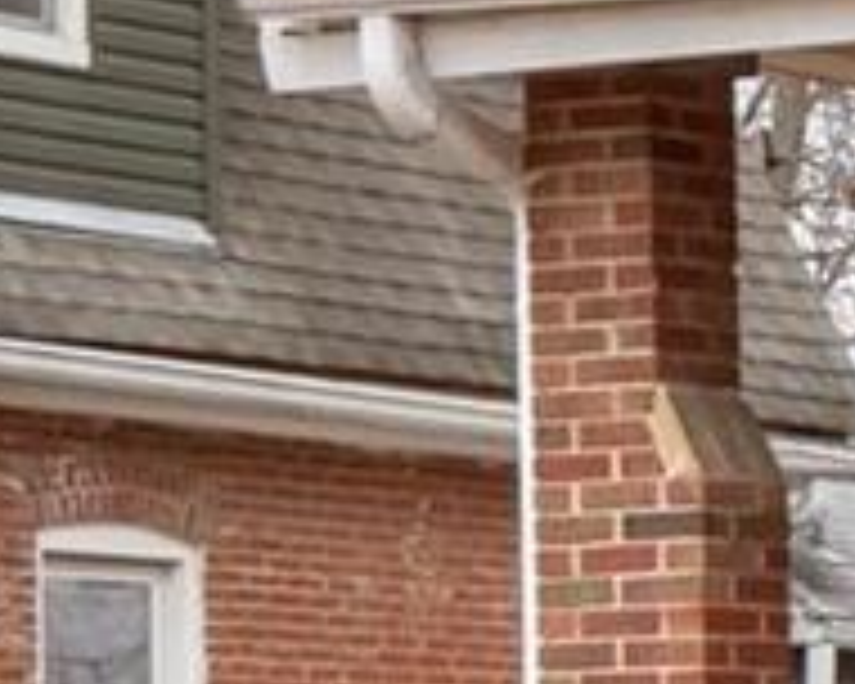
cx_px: 2632
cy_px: 166
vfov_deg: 5.4
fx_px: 7212
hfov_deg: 6.2
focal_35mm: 285
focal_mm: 18
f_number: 8
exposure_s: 1/125
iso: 400
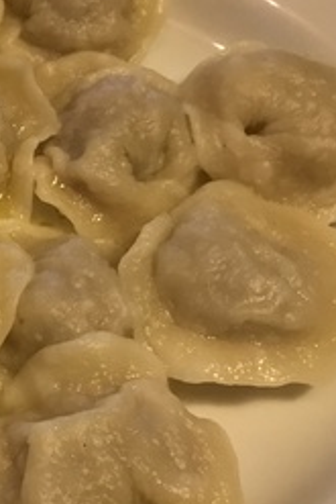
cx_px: -195
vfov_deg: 30.5
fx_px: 923
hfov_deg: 18.0
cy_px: 233
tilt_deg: -57.6
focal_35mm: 66
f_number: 1.8
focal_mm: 3.99
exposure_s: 1/13
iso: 100
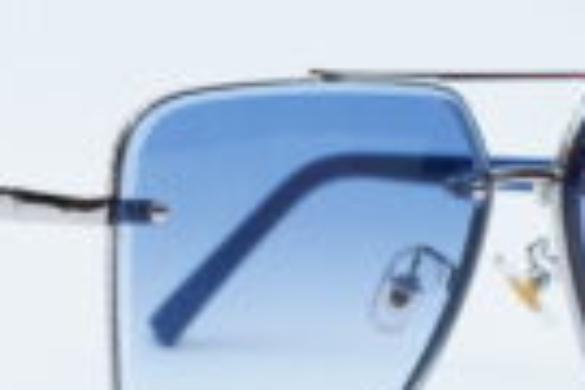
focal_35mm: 222
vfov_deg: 6.2
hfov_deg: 9.3
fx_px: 3607
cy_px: 243
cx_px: 238
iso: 200
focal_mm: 50
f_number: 9
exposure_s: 1/160
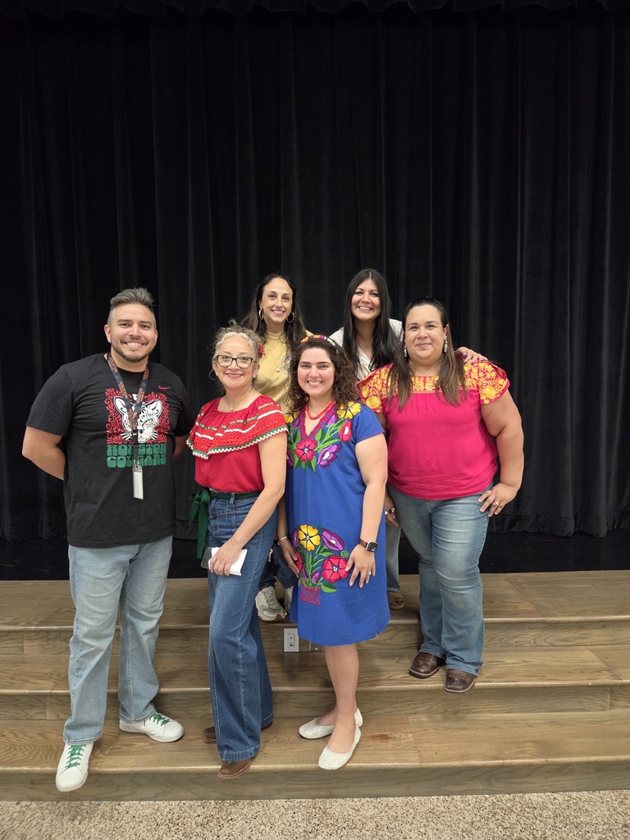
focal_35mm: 23
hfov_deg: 58.9
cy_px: 420
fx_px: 558
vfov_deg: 73.9
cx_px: 315
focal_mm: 5.4
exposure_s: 1/120
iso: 1000
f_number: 1.8
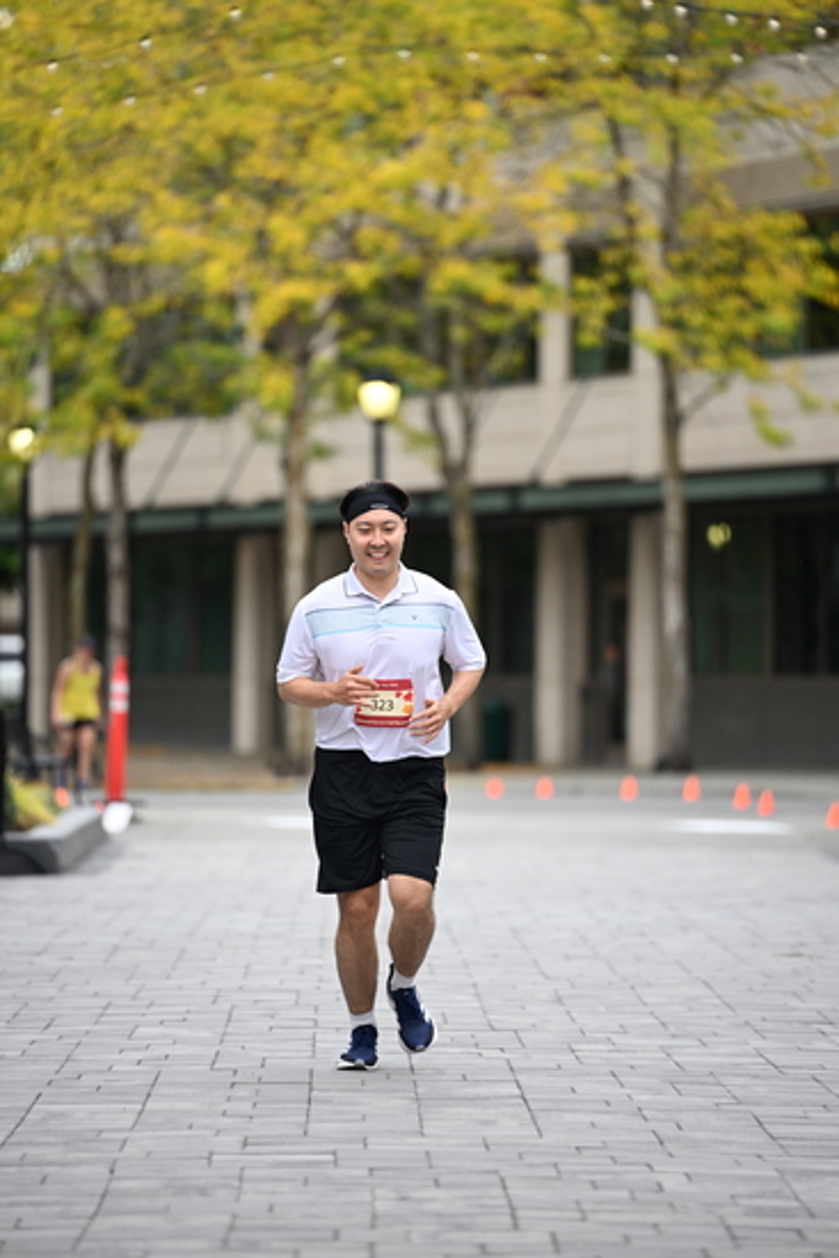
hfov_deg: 6.9
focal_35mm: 200
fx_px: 6987
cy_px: 629
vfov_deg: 10.3
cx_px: 420
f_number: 2.8
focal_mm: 200
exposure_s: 1/1600
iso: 640
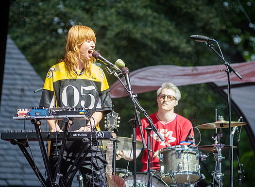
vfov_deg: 4.6
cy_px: 89
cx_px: 99
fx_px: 2331
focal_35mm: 319
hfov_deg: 6.3
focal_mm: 200
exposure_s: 1/400
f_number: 4.5
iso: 3200
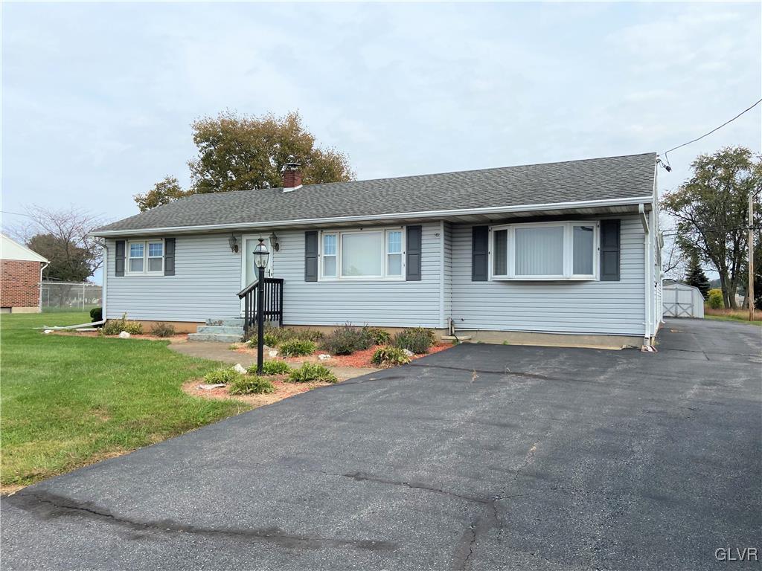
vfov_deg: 53.1
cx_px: 381
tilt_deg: +1.8
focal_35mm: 26
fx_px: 572
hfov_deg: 67.3
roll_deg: -0.2
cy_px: 286
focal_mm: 4.25
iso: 32
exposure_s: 1/3040
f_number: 1.8
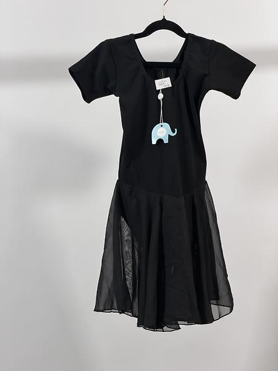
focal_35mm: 100
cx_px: 139
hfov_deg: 14.8
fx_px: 1071
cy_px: 186
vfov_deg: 19.6
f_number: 2.8
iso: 200
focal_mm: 16.89
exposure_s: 1/100
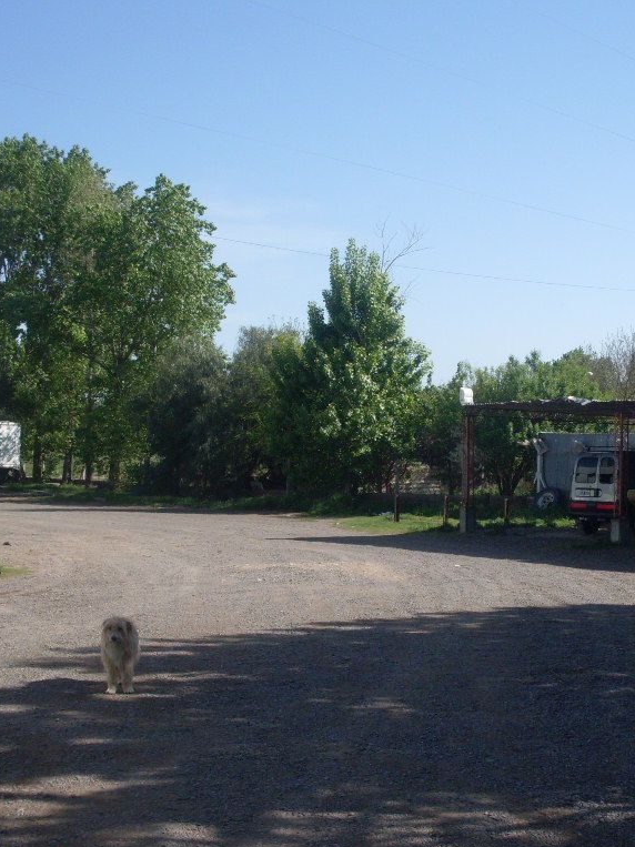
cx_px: 405
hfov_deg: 28.4
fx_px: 1248
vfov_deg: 37.5
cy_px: 425
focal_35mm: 51
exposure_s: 1/250
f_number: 8.4
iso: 80
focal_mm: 6.3
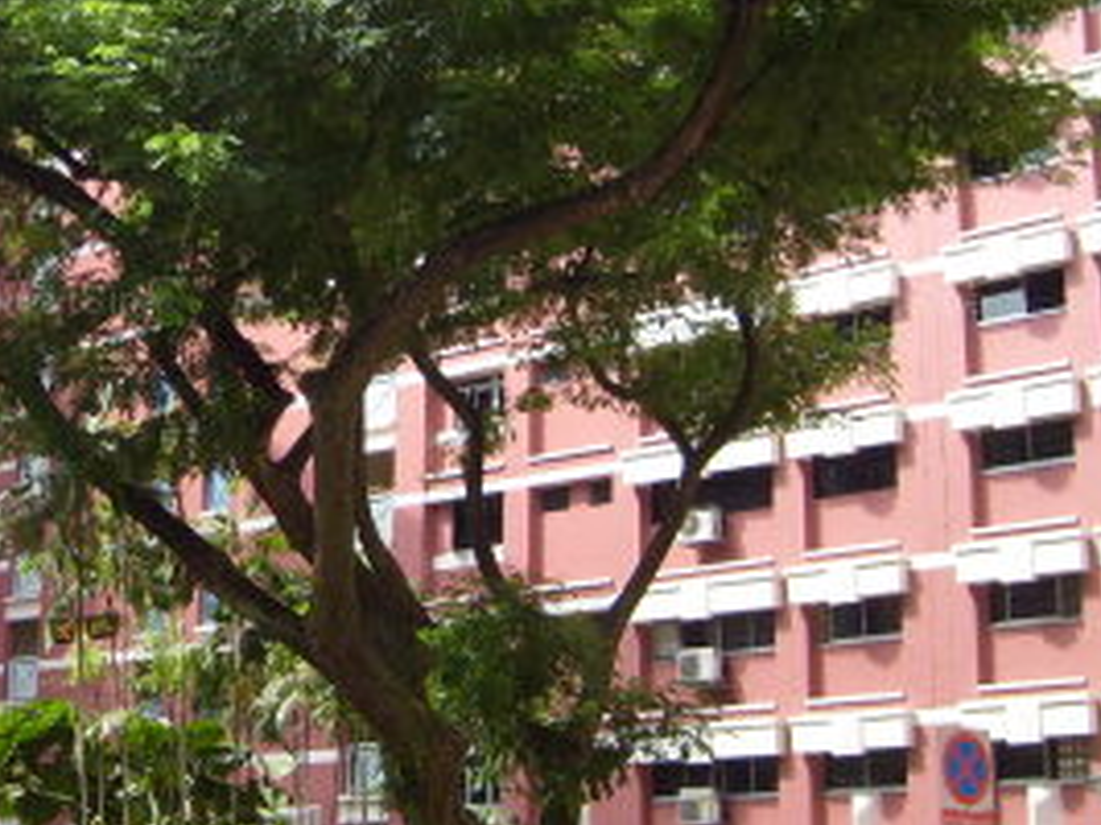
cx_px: 231
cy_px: 305
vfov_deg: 20.4
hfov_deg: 26.6
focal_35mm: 72
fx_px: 2289
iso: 80
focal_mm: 5.8
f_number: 7.1
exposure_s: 1/90
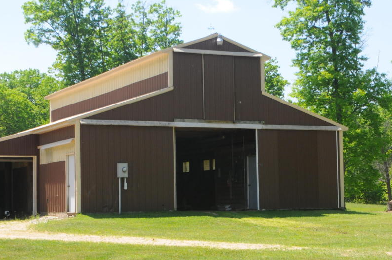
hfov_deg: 26.4
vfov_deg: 17.7
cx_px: 186
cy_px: 120
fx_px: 834
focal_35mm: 77
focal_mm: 35
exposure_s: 1/400
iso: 800
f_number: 10
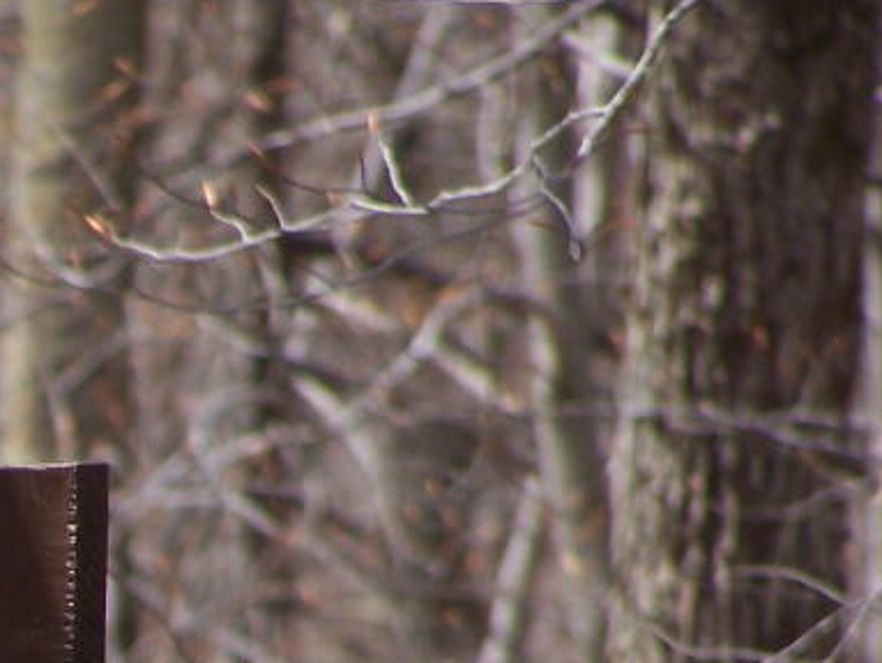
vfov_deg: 1.5
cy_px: 785
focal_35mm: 1015
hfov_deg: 2.0
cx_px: -249
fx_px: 25886
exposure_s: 1/400
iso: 80
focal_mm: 63
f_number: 3.7
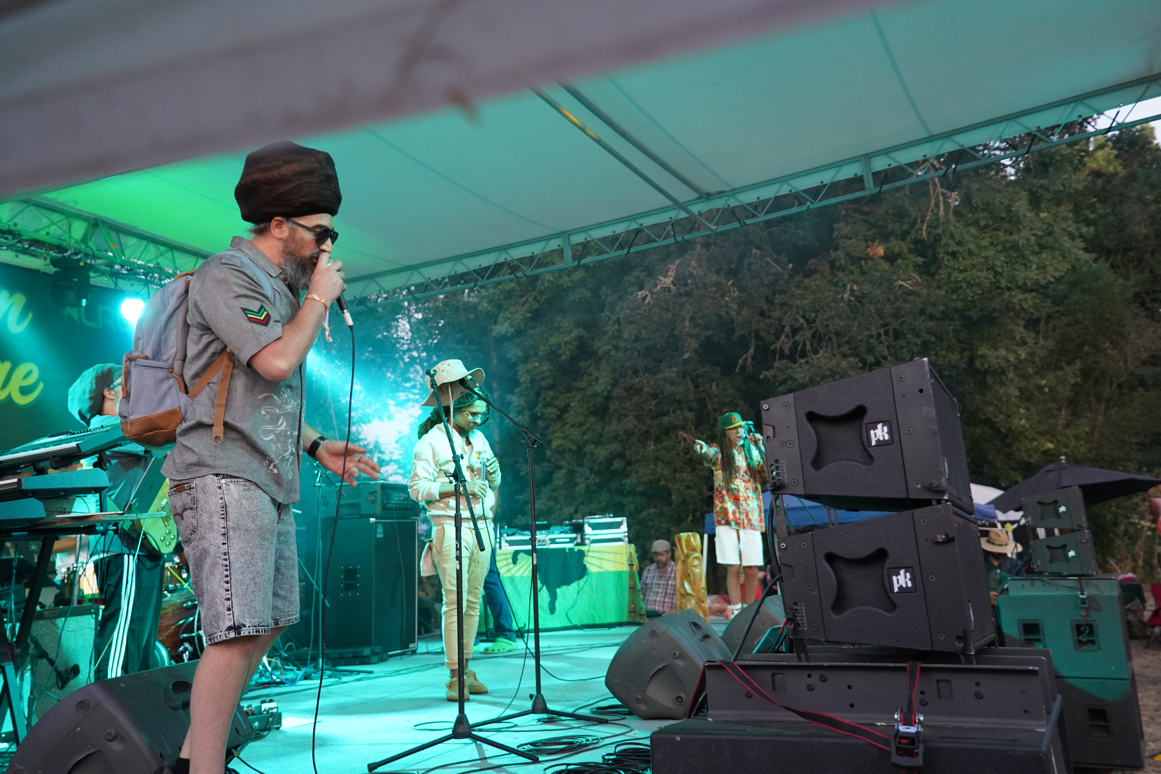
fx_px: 1161
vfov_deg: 36.9
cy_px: 387
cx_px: 580
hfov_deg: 53.1
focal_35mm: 36
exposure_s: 1/160
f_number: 4
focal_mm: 36
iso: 3200
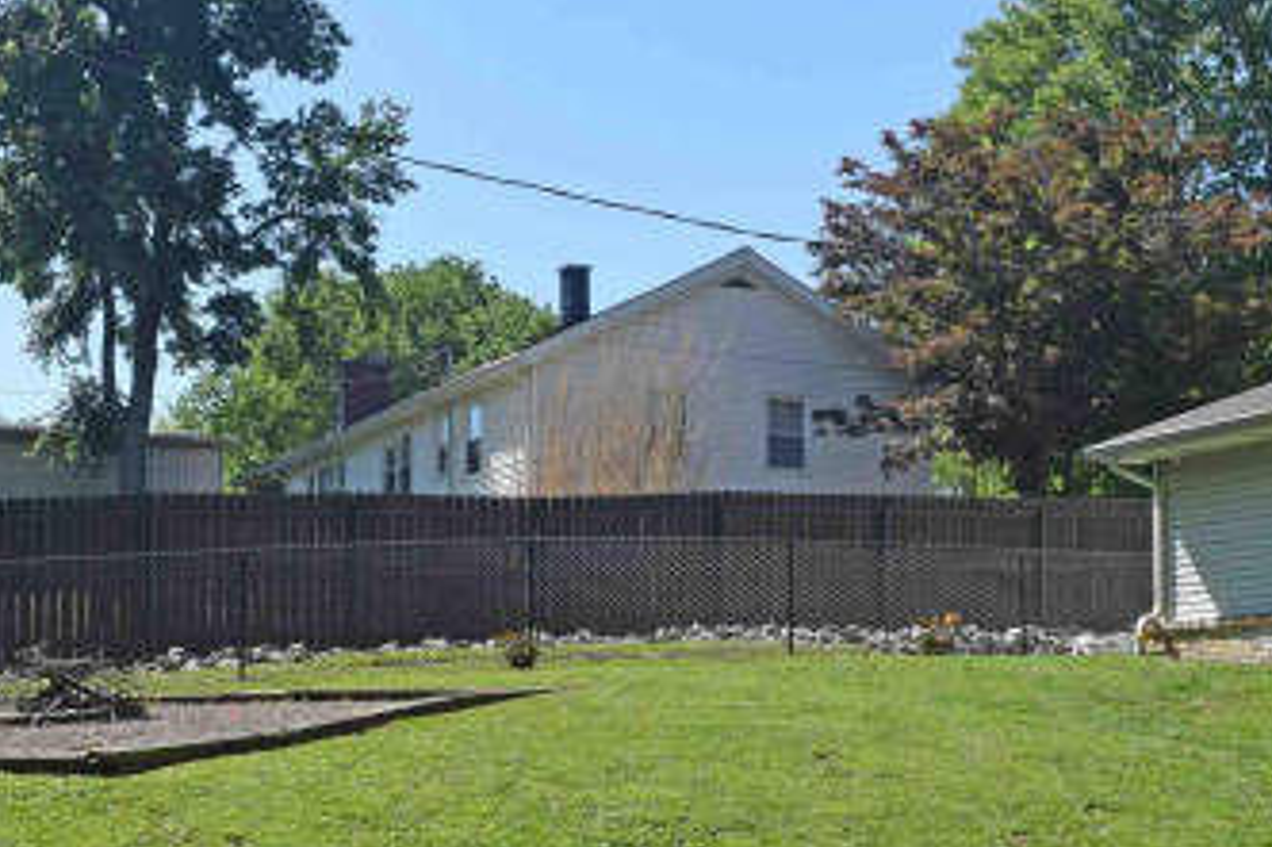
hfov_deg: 32.8
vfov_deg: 21.9
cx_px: 533
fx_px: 2154
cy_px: 678
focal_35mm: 61
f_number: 9
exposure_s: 1/320
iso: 200
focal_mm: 18
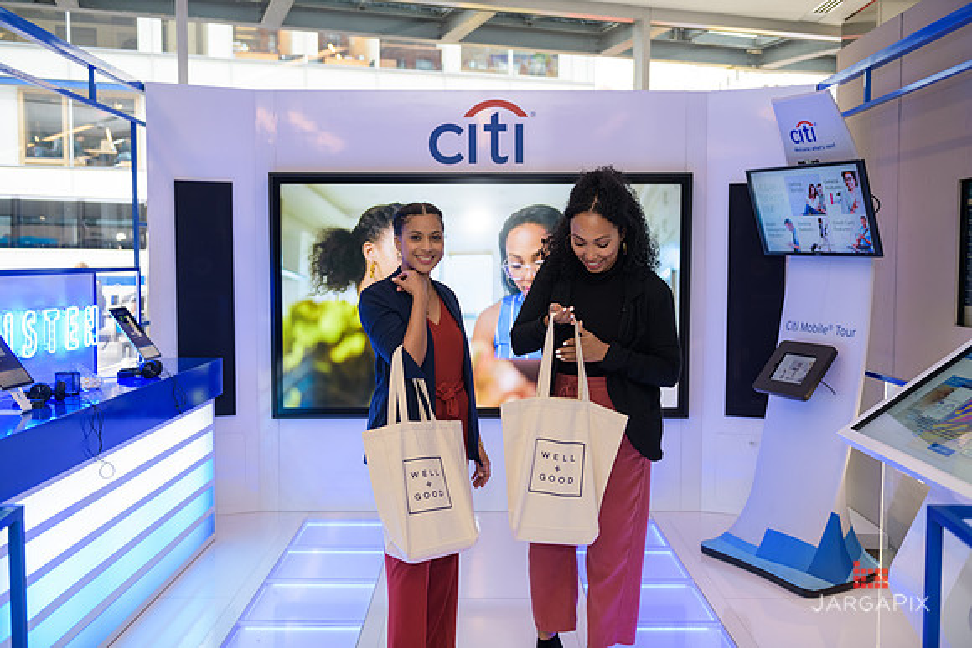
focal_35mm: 36
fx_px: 972
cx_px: 486
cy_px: 324
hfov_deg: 53.1
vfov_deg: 36.9
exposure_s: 1/125
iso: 400
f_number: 3.2
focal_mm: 36
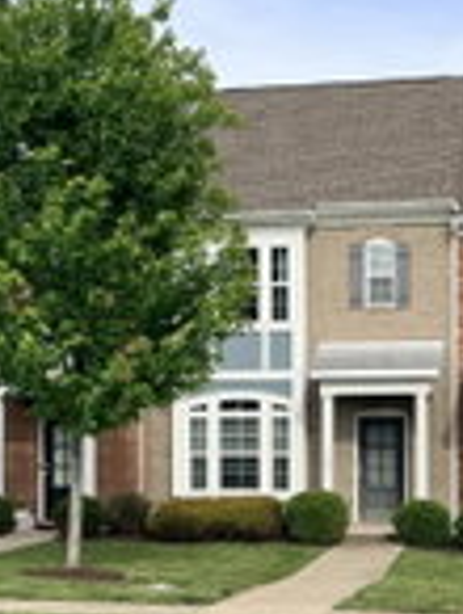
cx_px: 288
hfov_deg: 21.0
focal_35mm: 70
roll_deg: +0.8
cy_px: 450
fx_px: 1245
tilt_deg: -0.2
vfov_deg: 27.4
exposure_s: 1/3425
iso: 80
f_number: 1.78
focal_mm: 6.76
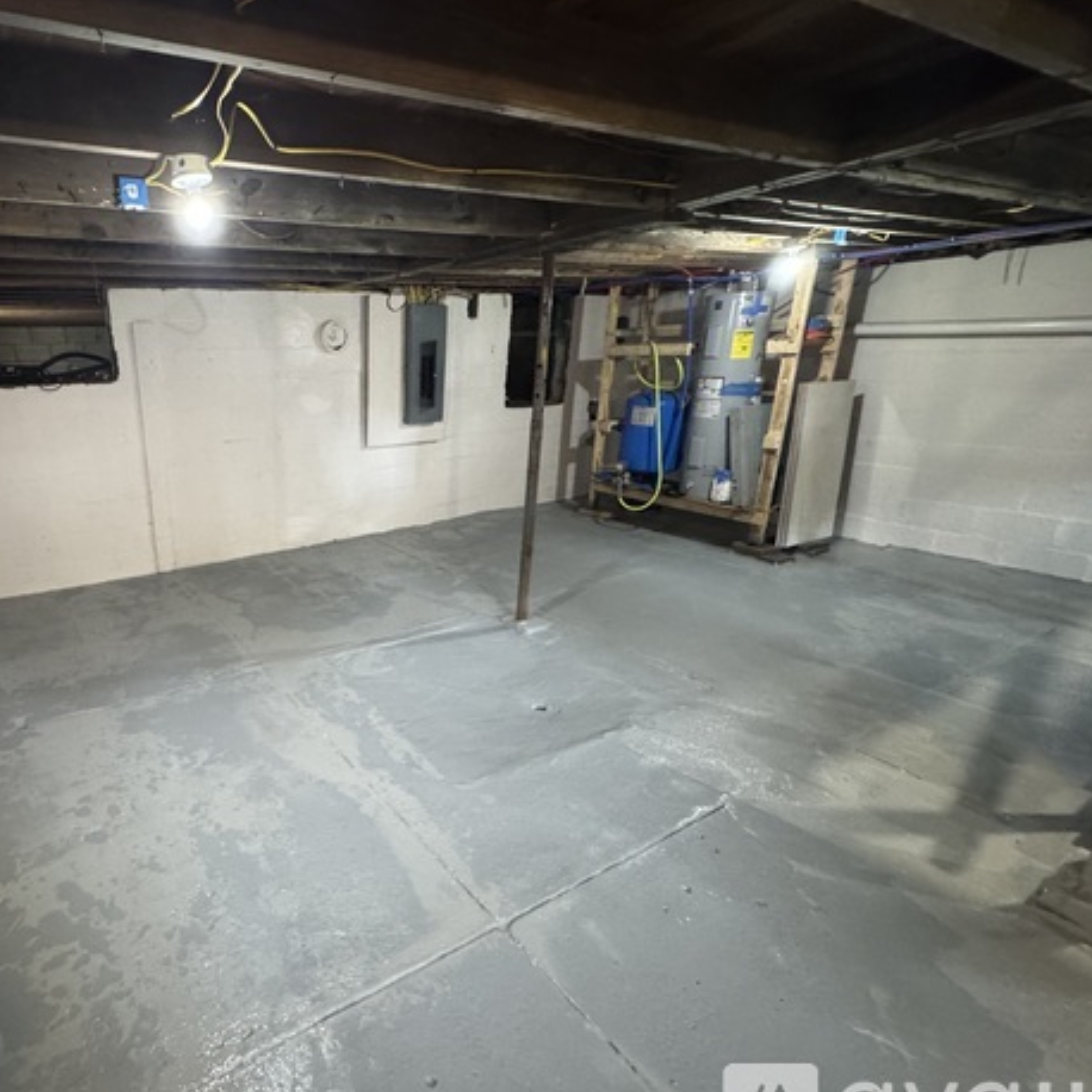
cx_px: 314
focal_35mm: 18
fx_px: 642
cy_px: 563
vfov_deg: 80.7
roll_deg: +2.2
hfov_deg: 76.5
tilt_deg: -18.9
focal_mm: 2.22
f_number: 2.2
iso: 800
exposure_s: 1/40
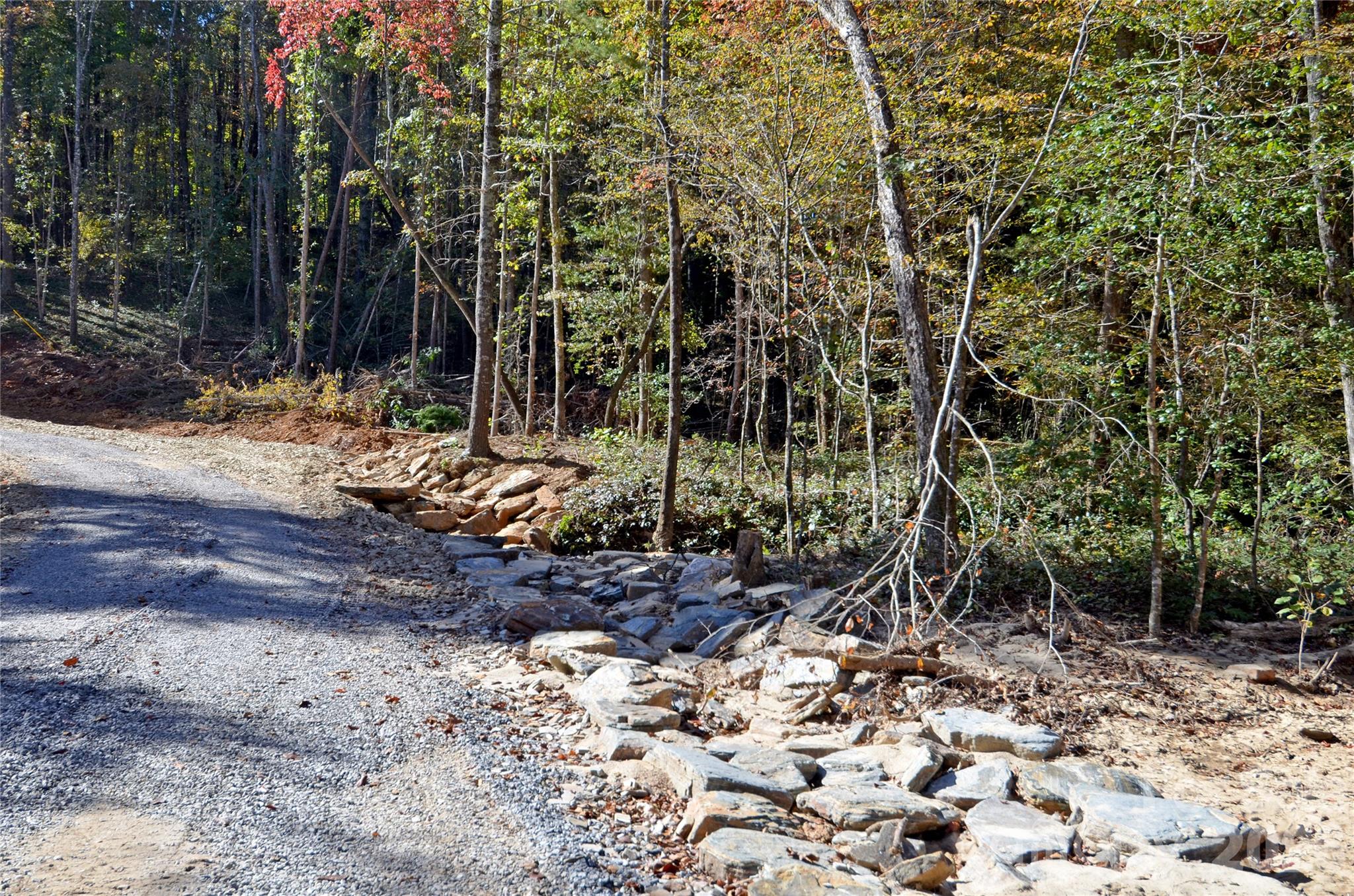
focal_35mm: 36
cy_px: 448
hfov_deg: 53.2
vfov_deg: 36.7
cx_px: 677
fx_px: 1351
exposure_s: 1/250
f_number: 8
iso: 180
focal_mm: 24
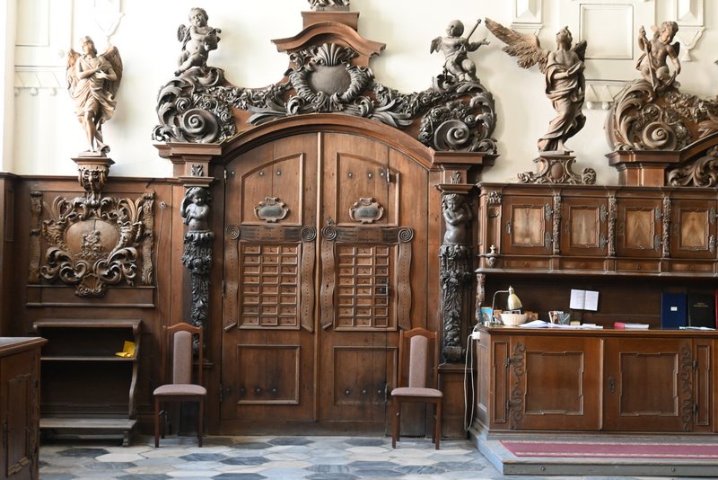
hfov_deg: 40.0
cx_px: 359
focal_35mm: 50
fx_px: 988
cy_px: 240
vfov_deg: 27.3
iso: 4500
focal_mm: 33
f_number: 5
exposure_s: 1/60
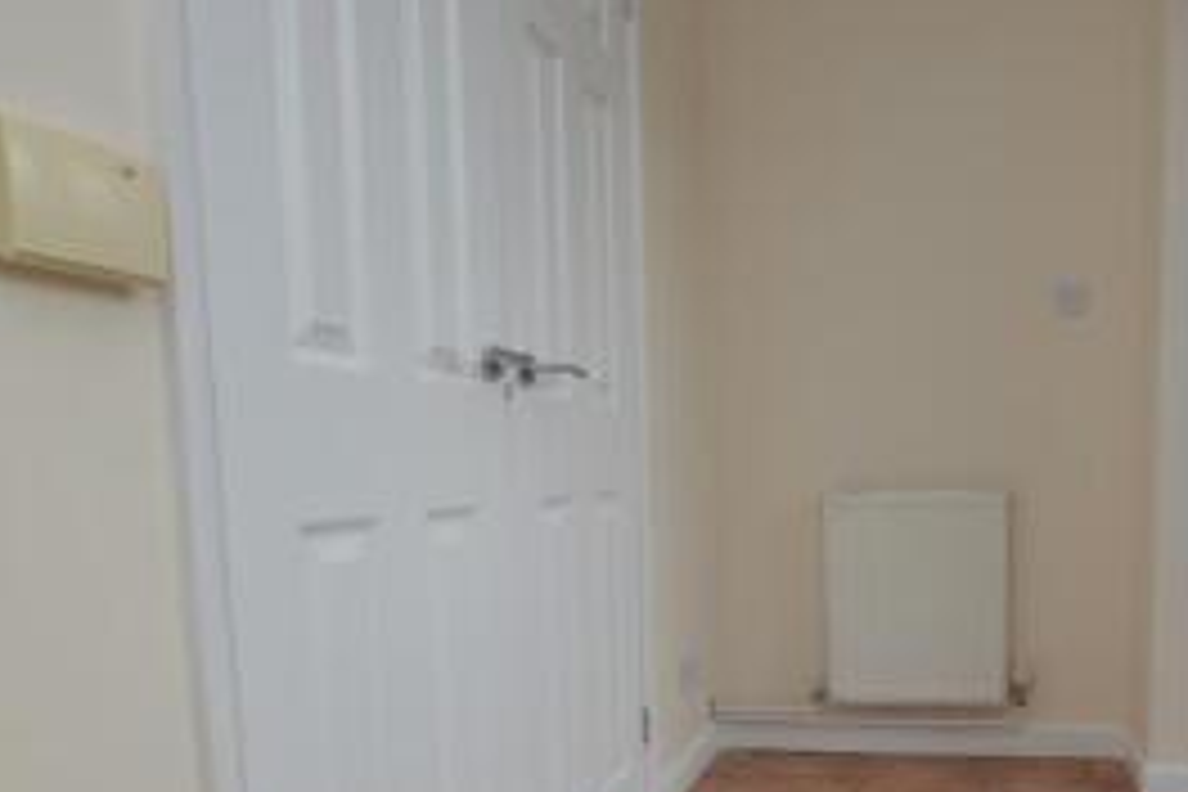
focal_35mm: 27
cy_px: 556
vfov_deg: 46.8
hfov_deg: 64.4
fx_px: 891
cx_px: 850
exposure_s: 1/125
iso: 140
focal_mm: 10
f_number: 5.6
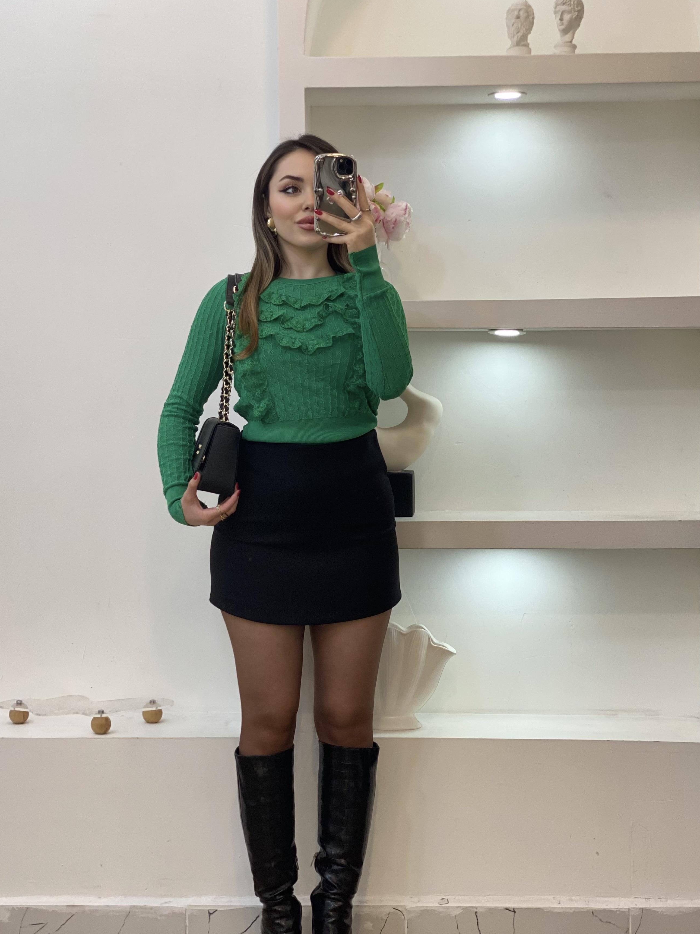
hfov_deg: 24.4
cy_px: 532
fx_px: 1618
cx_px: 319
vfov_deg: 32.1
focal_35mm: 60
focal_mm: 6
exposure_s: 1/100
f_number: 2
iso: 64
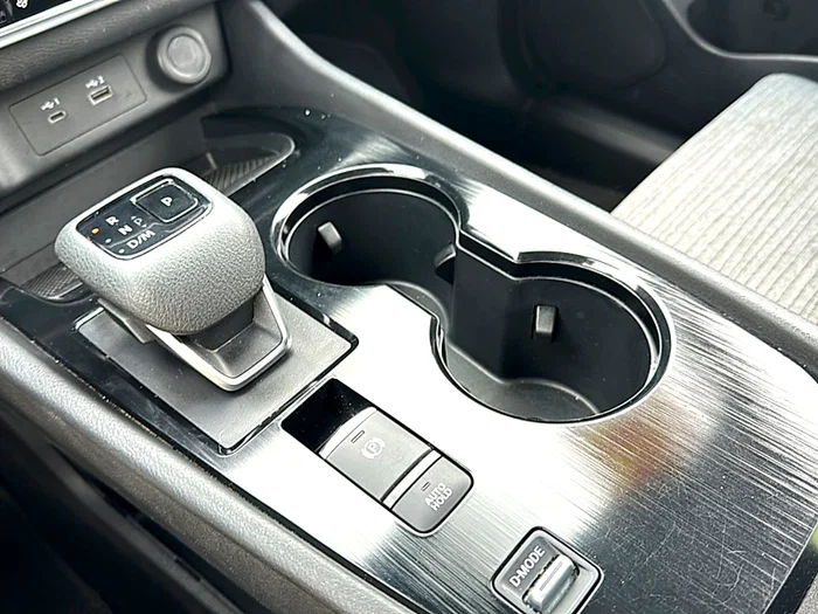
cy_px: 307
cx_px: 409
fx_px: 591
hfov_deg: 69.4
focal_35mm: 25
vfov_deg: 54.9
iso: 50
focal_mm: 6.86
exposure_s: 1/71
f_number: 1.78
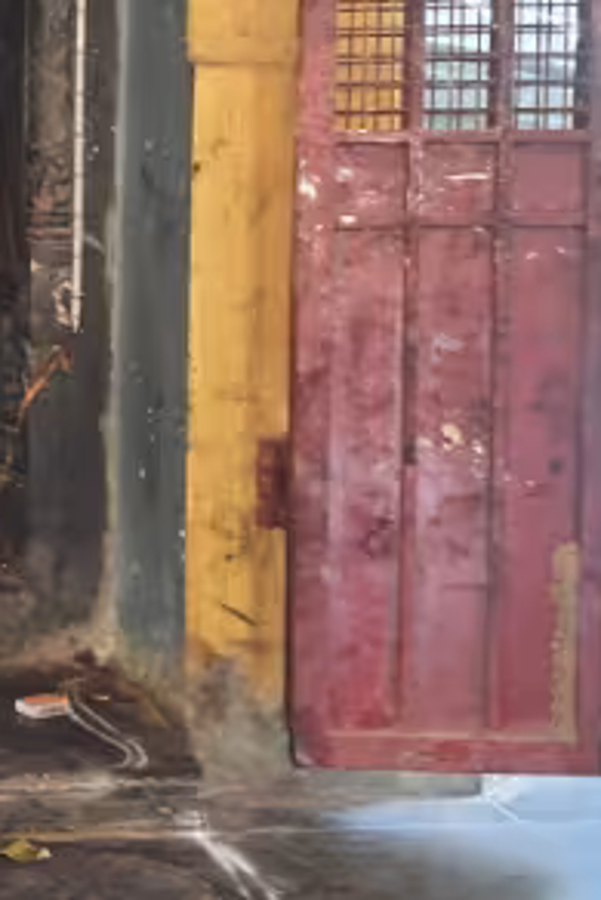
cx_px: -185
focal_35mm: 74
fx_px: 1851
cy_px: 333
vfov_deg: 27.2
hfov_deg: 17.3
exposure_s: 1/50
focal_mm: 4.3
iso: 200
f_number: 1.7
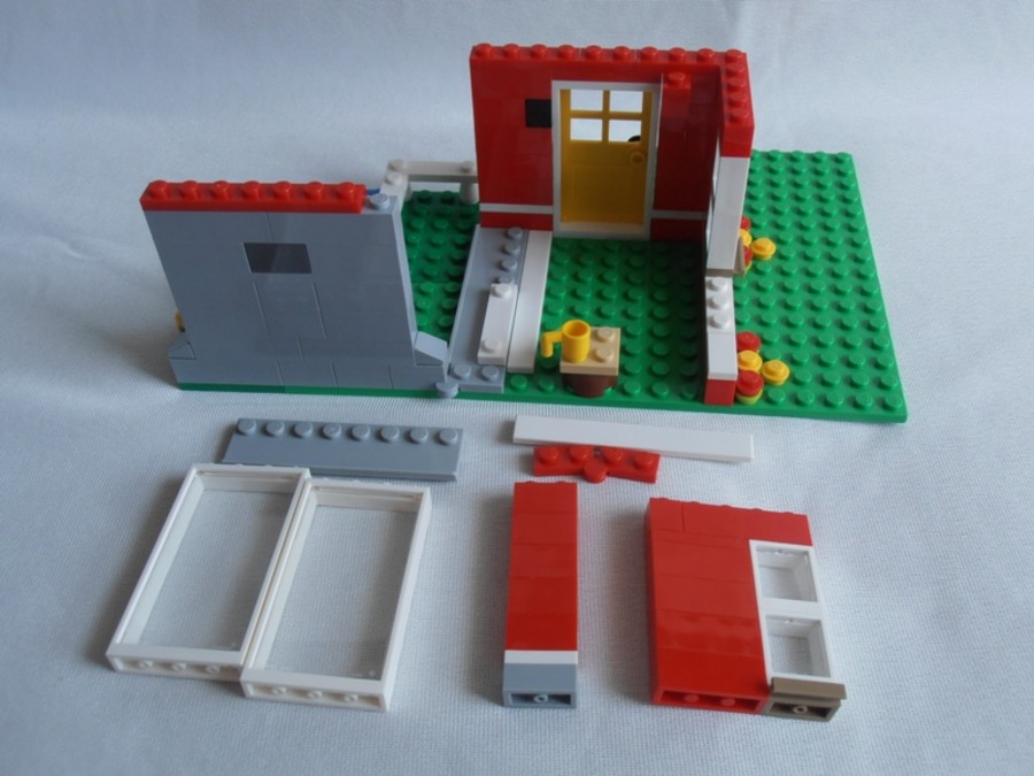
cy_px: 388
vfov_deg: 38.7
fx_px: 1105
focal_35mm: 37
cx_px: 517
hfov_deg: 50.1
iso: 80
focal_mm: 6.61
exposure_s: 1/80
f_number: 3.9
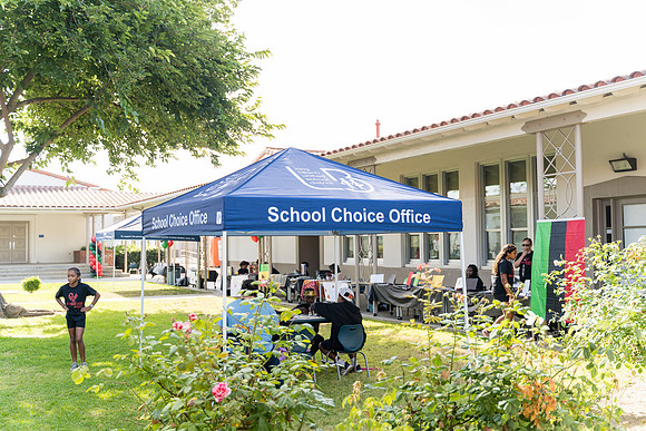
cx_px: 323
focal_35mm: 39
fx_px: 700
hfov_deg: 49.5
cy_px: 216
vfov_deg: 34.2
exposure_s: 1/500
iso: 200
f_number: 2.8
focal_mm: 39
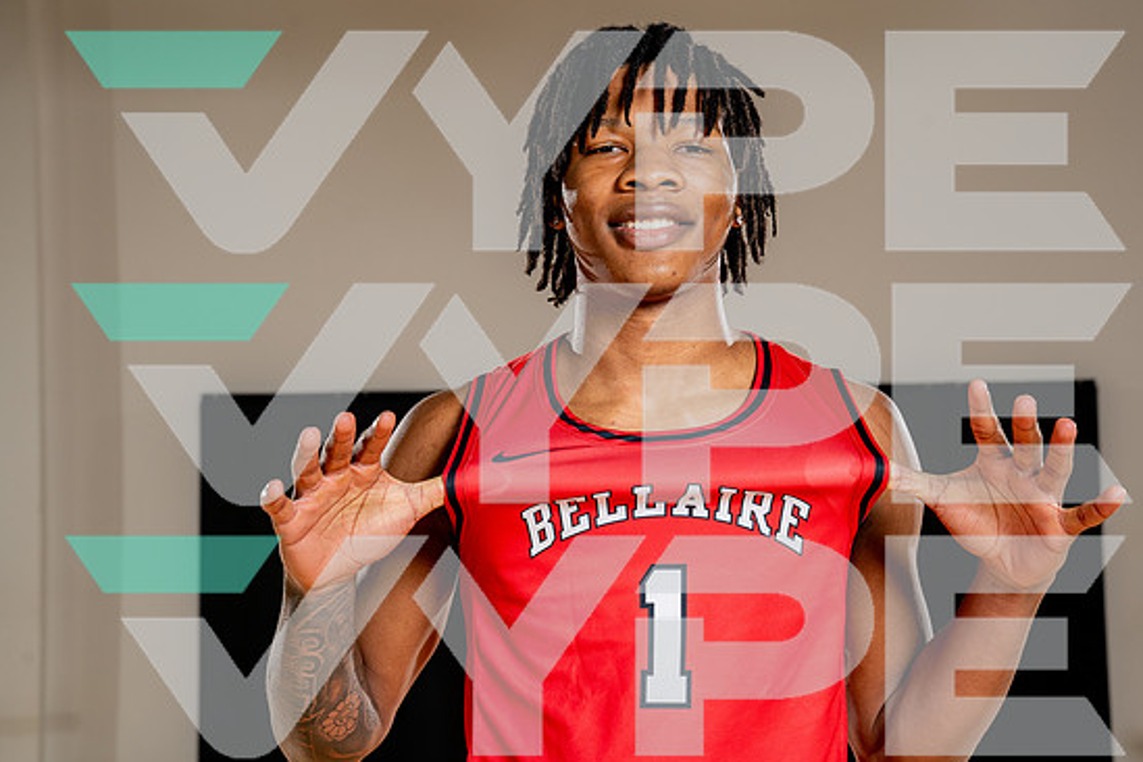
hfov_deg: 27.3
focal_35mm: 74
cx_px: 602
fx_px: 2349
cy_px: 395
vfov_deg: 18.4
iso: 250
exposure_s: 1/250
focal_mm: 70
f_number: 7.1
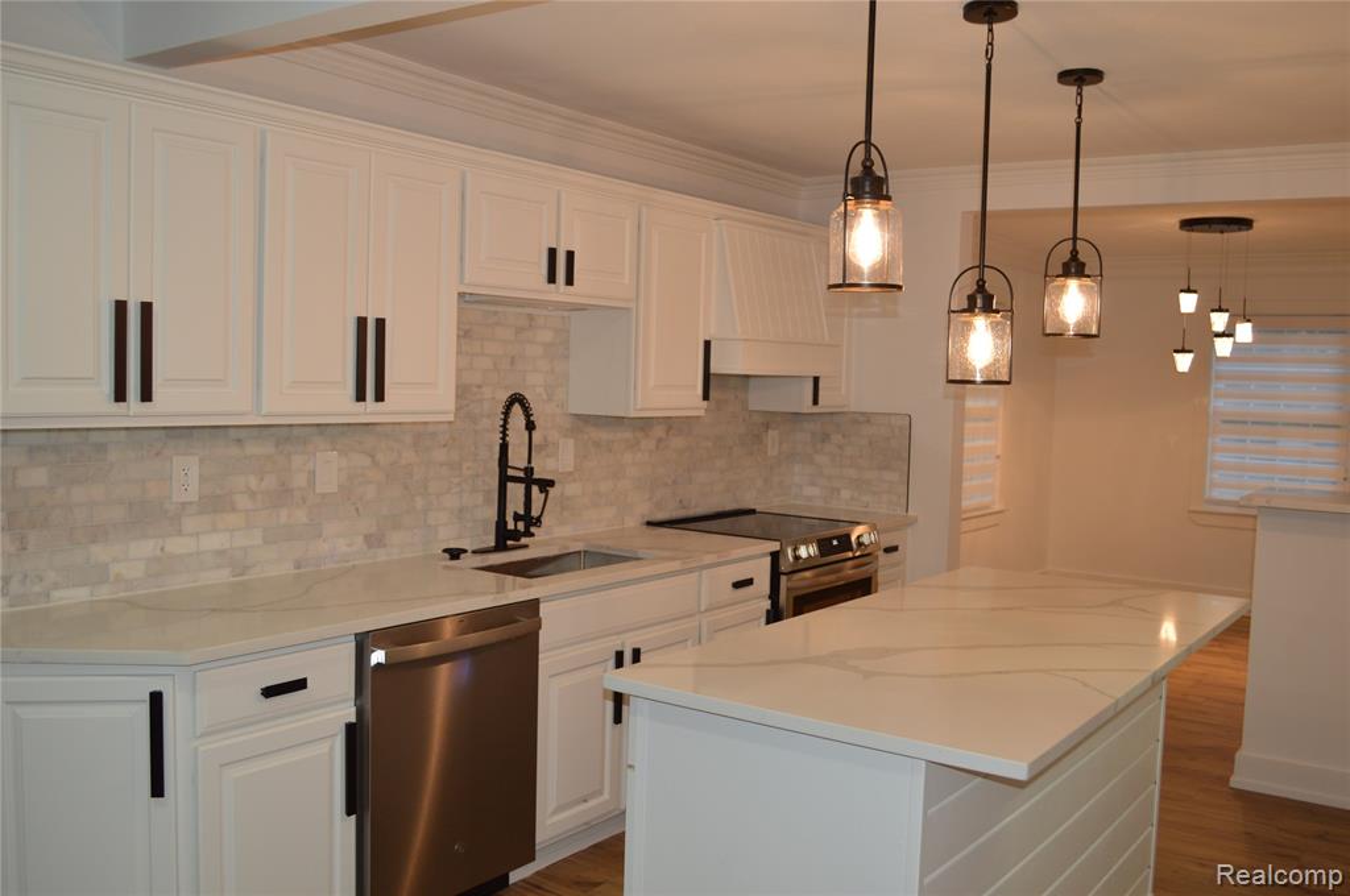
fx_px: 1236
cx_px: 675
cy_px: 448
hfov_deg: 57.3
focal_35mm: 33
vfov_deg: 39.9
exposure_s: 1/80
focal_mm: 22
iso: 400
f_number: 4
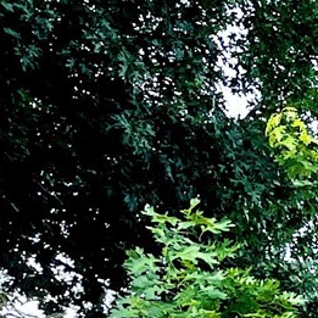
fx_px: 1871
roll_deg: +0.8
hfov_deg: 7.5
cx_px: 1182
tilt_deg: +2.9
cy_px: 826
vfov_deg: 8.6
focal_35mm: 180
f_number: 1.6
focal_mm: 5.1
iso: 50
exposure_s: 1/1976
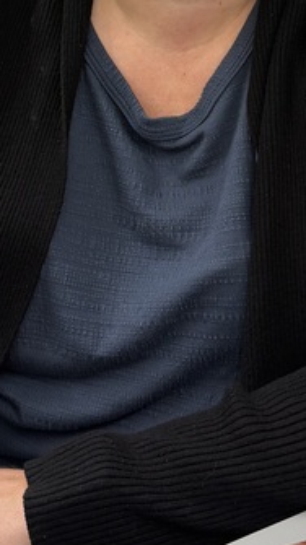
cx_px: 195
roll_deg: -1.4
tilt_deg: -8.5
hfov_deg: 15.1
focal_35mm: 80
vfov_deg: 25.7
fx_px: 1156
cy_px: 49
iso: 160
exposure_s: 1/60
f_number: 1.78
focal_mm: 6.76
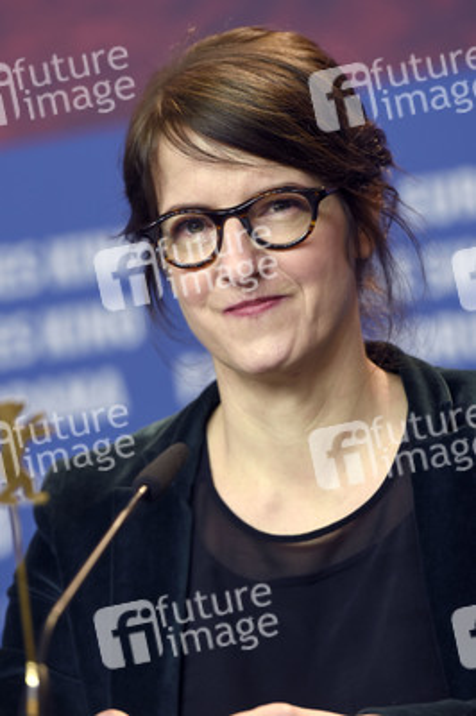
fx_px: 5513
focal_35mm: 278
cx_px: 238
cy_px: 358
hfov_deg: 4.9
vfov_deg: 7.4
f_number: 3.5
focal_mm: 185
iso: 640
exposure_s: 1/320
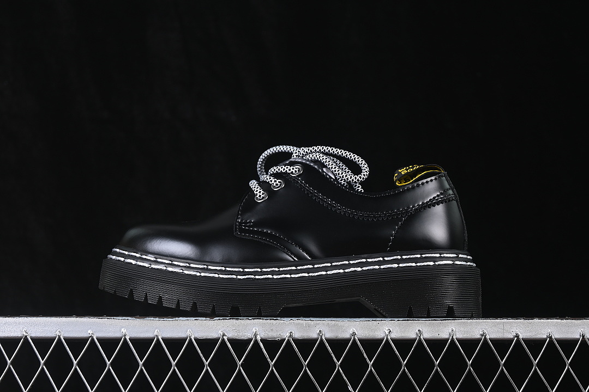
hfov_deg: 27.0
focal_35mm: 75
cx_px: 294
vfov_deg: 18.2
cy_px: 196
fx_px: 1227
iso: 160
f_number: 6.3
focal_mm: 50
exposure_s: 1/60
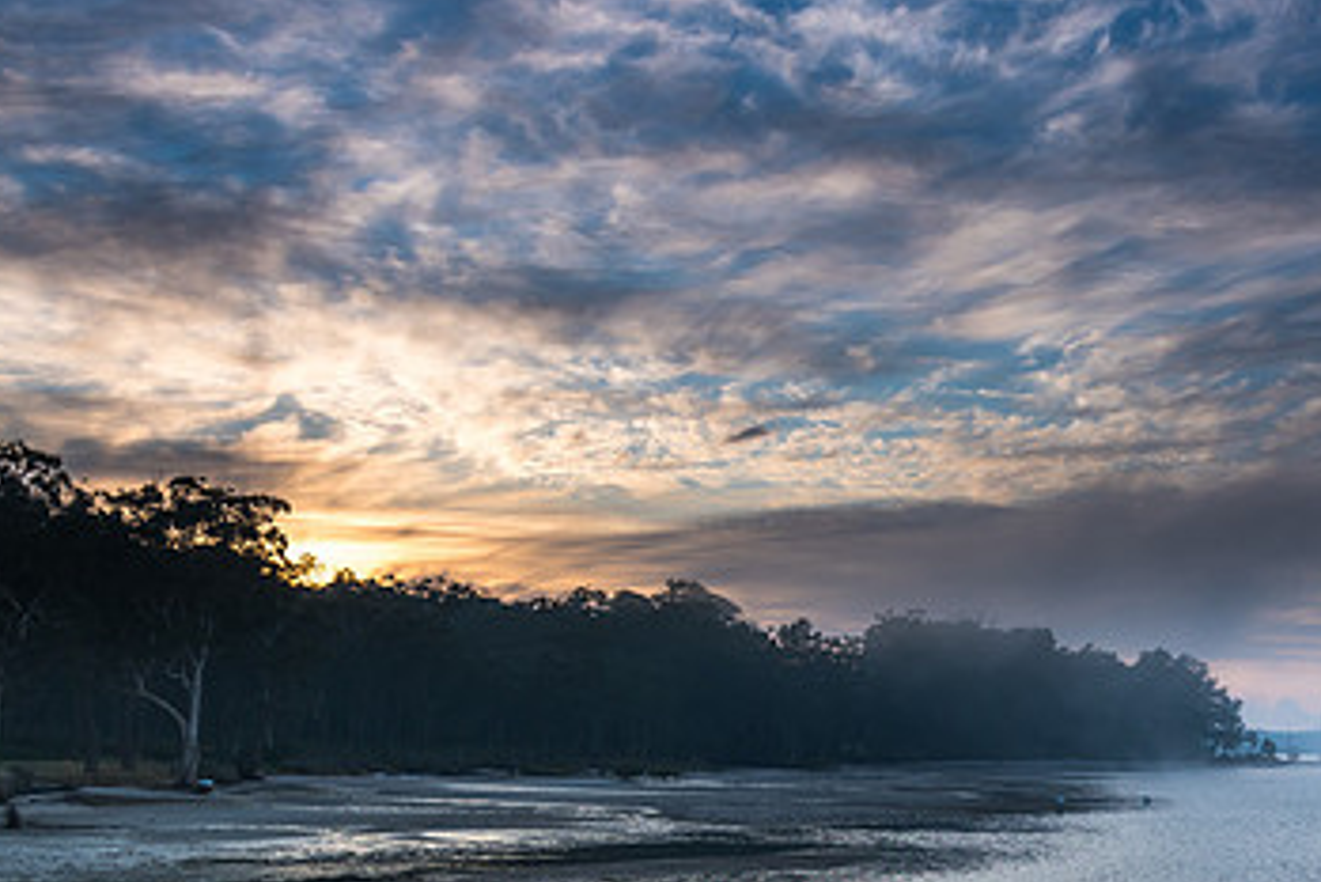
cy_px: 513
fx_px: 1909
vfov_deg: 26.0
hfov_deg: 37.6
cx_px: 920
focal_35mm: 52
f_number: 7.1
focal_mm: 31
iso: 100
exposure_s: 1/50
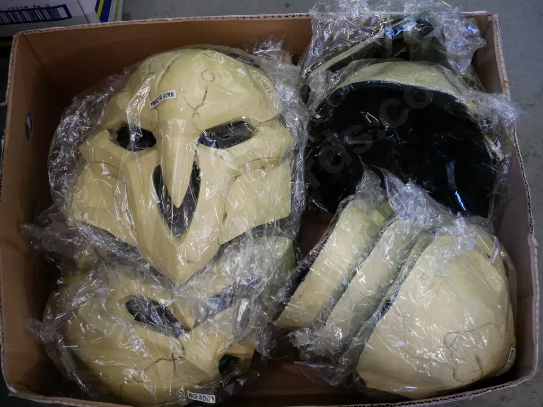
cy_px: 204
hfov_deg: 35.5
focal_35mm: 54
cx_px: 272
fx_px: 847
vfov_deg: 27.0
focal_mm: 27
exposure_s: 1/60
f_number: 4.6
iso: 1000
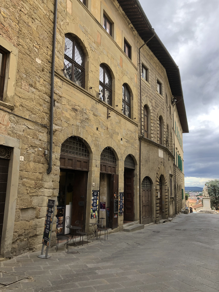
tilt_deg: +10.7
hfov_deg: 49.7
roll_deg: +0.3
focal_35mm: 28
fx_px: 236
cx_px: 110
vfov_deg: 63.4
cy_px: 146
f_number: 1.8
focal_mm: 4
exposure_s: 1/412
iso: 20
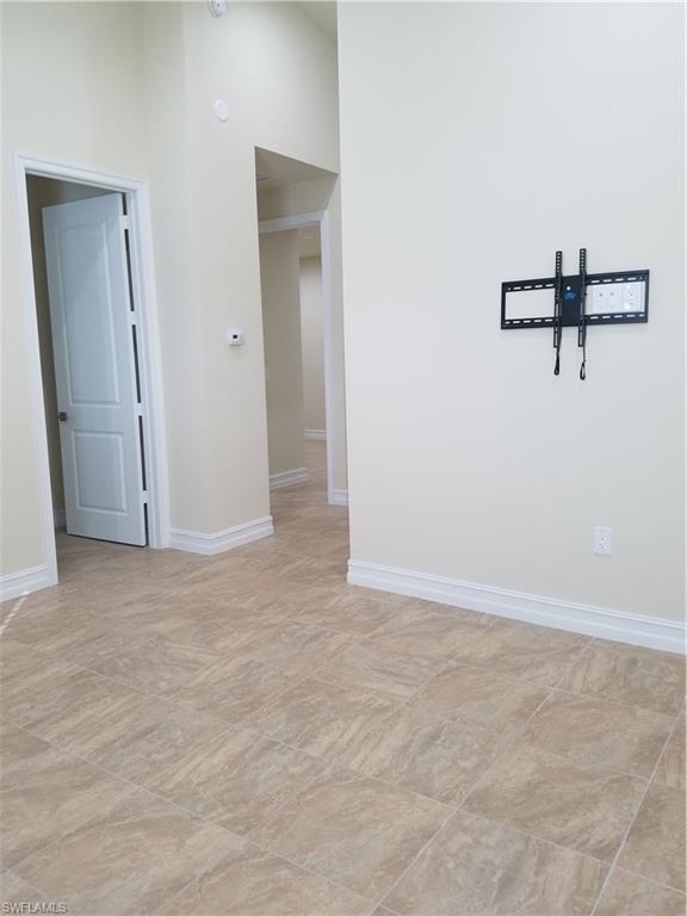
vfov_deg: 67.3
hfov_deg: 53.1
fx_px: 688
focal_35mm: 26
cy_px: 458
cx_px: 344
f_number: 1.7
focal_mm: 4.2
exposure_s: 1/60
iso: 100
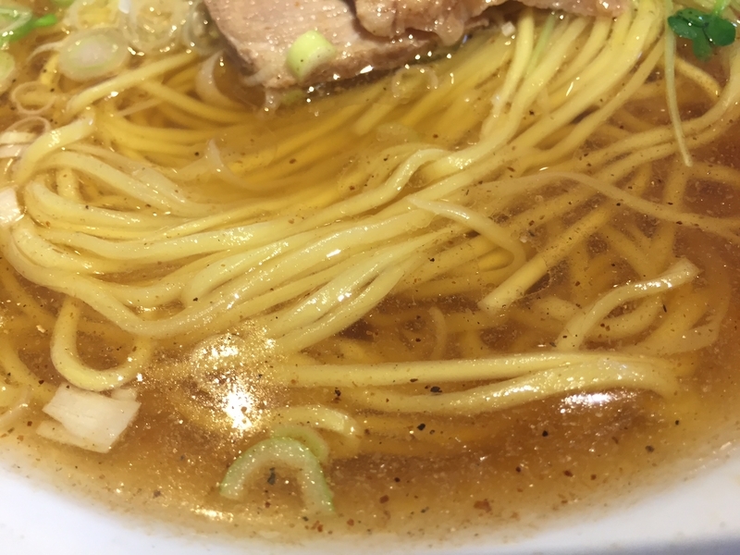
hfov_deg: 61.7
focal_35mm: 29
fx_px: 620
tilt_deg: -53.9
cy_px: 278
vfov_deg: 48.2
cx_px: 370
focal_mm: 4.15
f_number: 2.2
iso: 32
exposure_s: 1/40
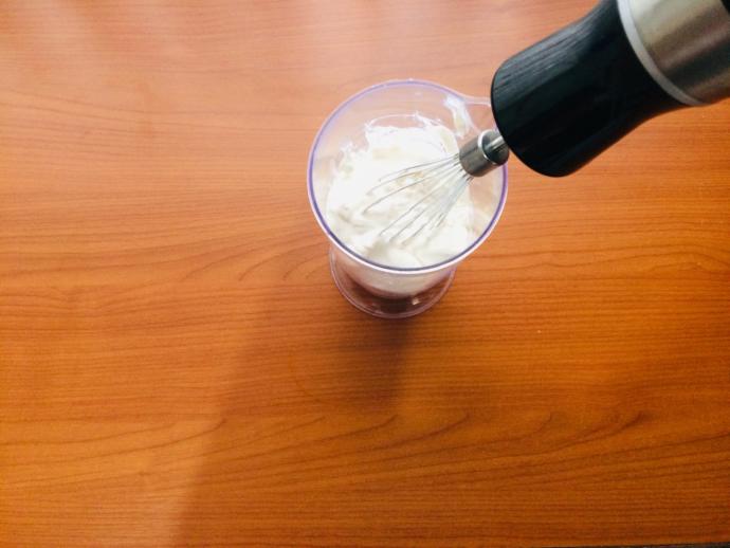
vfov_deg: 48.3
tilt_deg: -79.6
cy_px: 274
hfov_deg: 61.6
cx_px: 365
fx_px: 612
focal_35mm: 29
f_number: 2.2
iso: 320
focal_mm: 4.15
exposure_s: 1/33
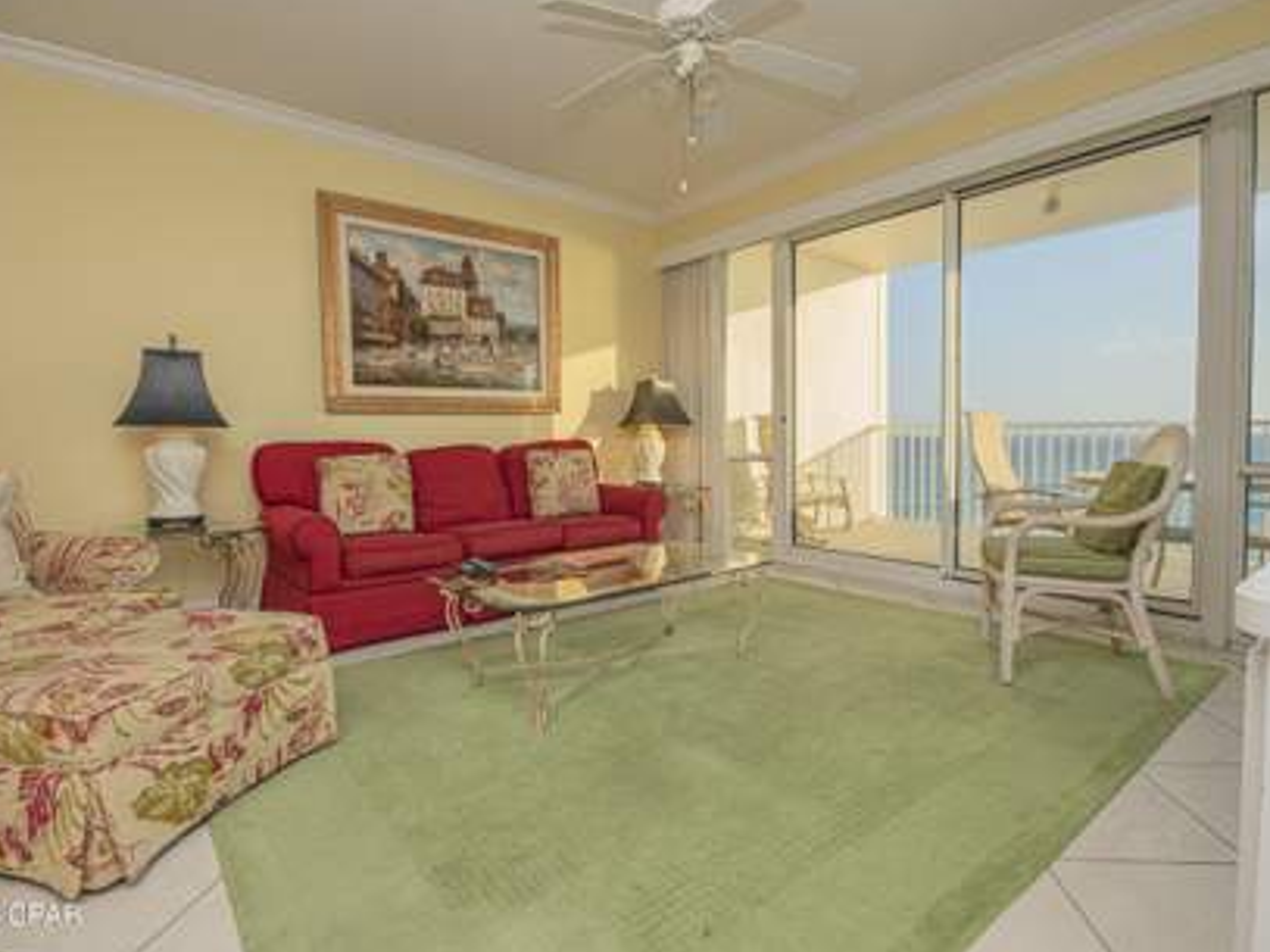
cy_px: 460
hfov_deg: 91.0
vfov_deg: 74.7
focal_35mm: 17
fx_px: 624
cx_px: 662
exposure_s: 1/80
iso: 400
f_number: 10
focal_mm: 10
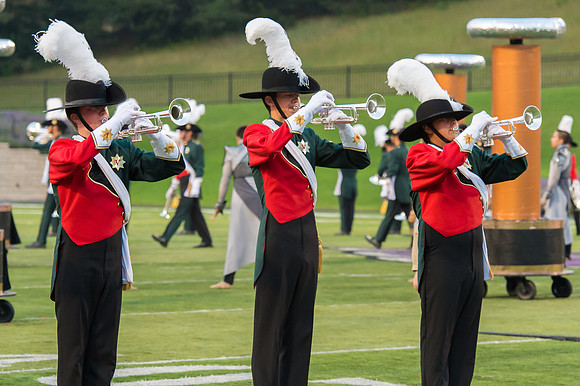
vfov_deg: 7.4
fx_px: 2991
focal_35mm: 186
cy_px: 231
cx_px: 300
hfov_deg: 11.1
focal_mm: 130
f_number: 5.6
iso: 3200
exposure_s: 1/640
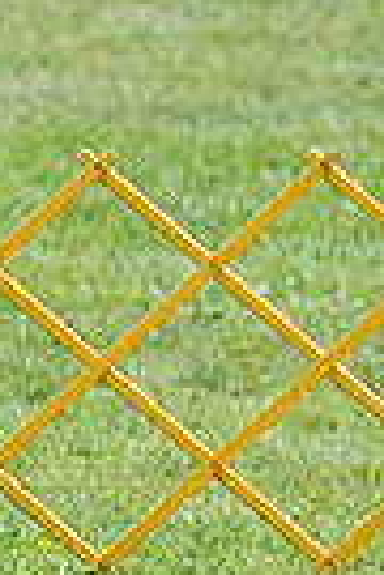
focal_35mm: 803
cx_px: -646
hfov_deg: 1.7
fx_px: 12847
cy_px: 34
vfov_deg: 2.6
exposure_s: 1/1250
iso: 320
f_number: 5.6
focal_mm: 138
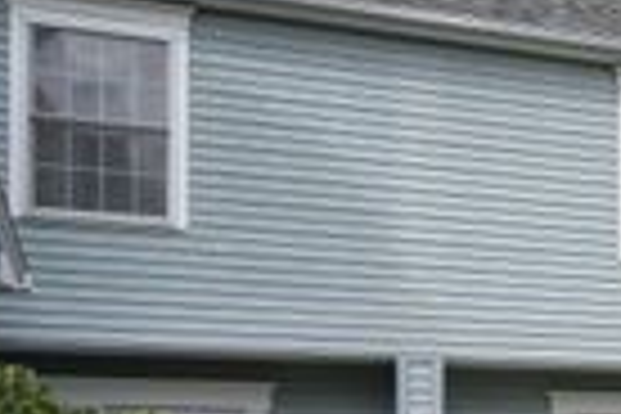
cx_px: 914
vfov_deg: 19.4
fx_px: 1152
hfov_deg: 24.2
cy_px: 466
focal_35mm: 67
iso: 400
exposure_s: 1/3200
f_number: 4
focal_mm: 18.5
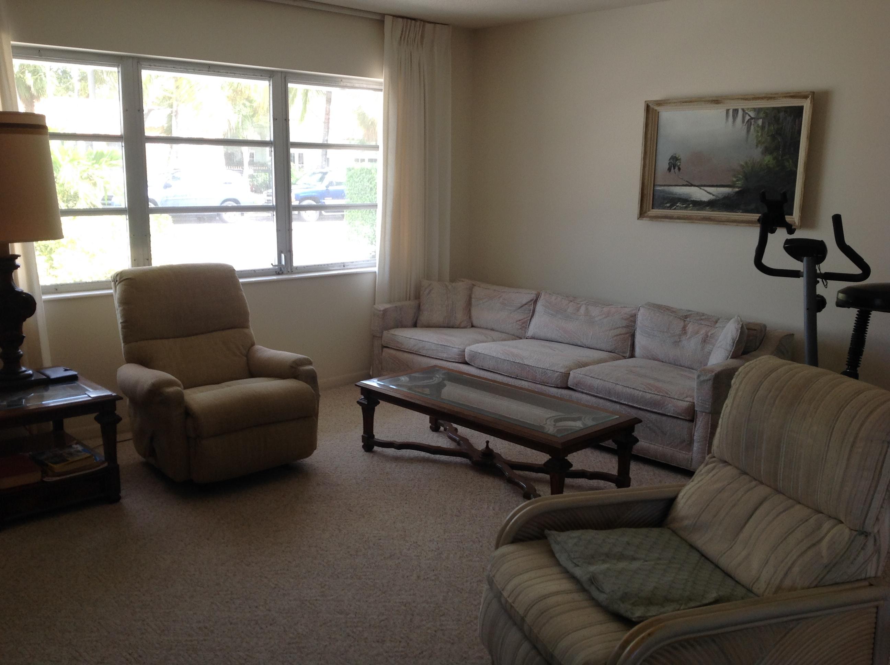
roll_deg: +0.2
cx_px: 445
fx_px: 899
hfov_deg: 52.7
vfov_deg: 40.6
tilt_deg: -11.9
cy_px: 332
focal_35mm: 35
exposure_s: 1/120
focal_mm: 4.28
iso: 50
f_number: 2.4
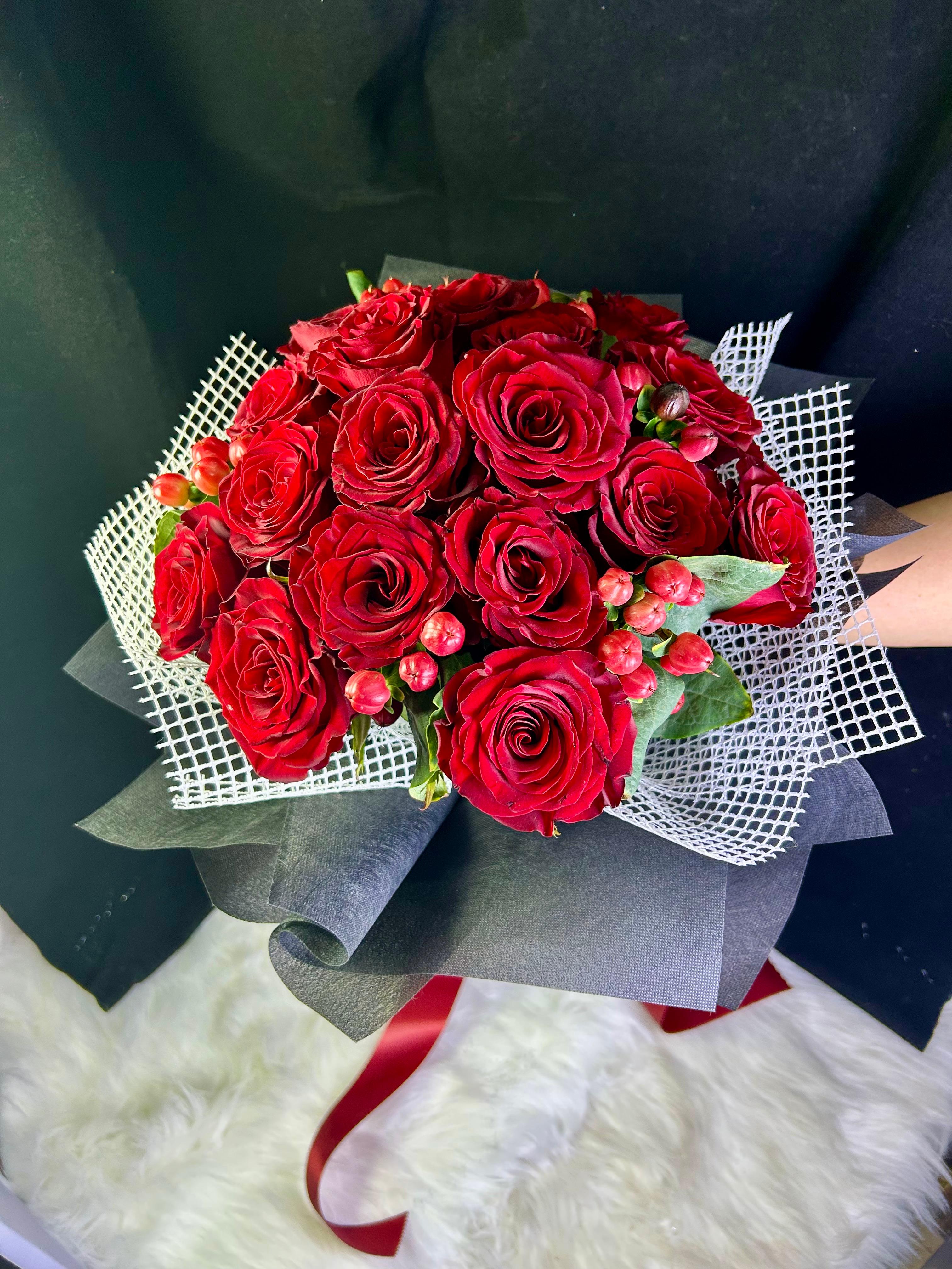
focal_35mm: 26
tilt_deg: -44.0
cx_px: 476
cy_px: 634
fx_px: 953
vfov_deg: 67.3
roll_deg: -1.0
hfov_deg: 53.1
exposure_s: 1/100
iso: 100
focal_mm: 5.7
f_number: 1.5
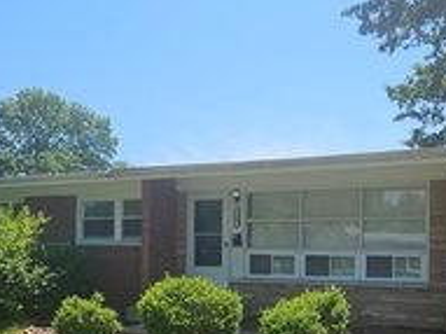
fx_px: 438
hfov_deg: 53.0
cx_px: 297
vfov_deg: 40.7
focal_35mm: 34
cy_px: 244
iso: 50
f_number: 2.2
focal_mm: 2.2
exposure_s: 1/2128
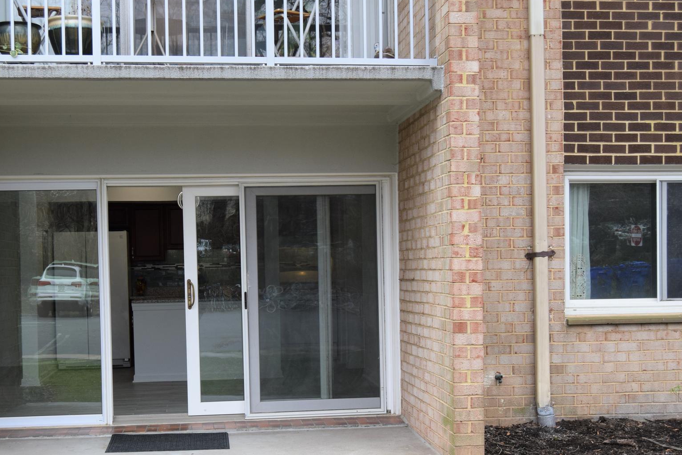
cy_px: 290
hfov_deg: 38.1
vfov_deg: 25.9
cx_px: 306
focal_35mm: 52
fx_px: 985
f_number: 7.1
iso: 400
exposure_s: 1/200
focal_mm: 26
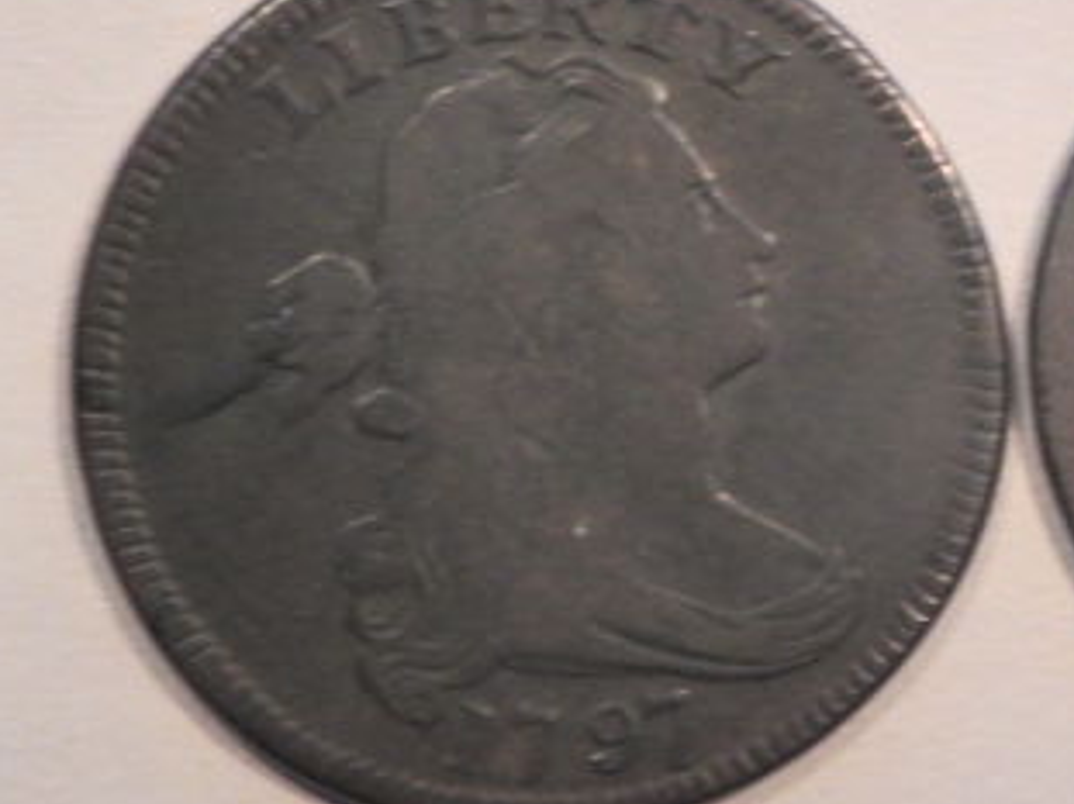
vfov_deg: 6.6
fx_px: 7009
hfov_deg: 8.7
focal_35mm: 226
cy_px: 311
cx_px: 943
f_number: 5.6
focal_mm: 20.8
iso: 328
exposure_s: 1/30
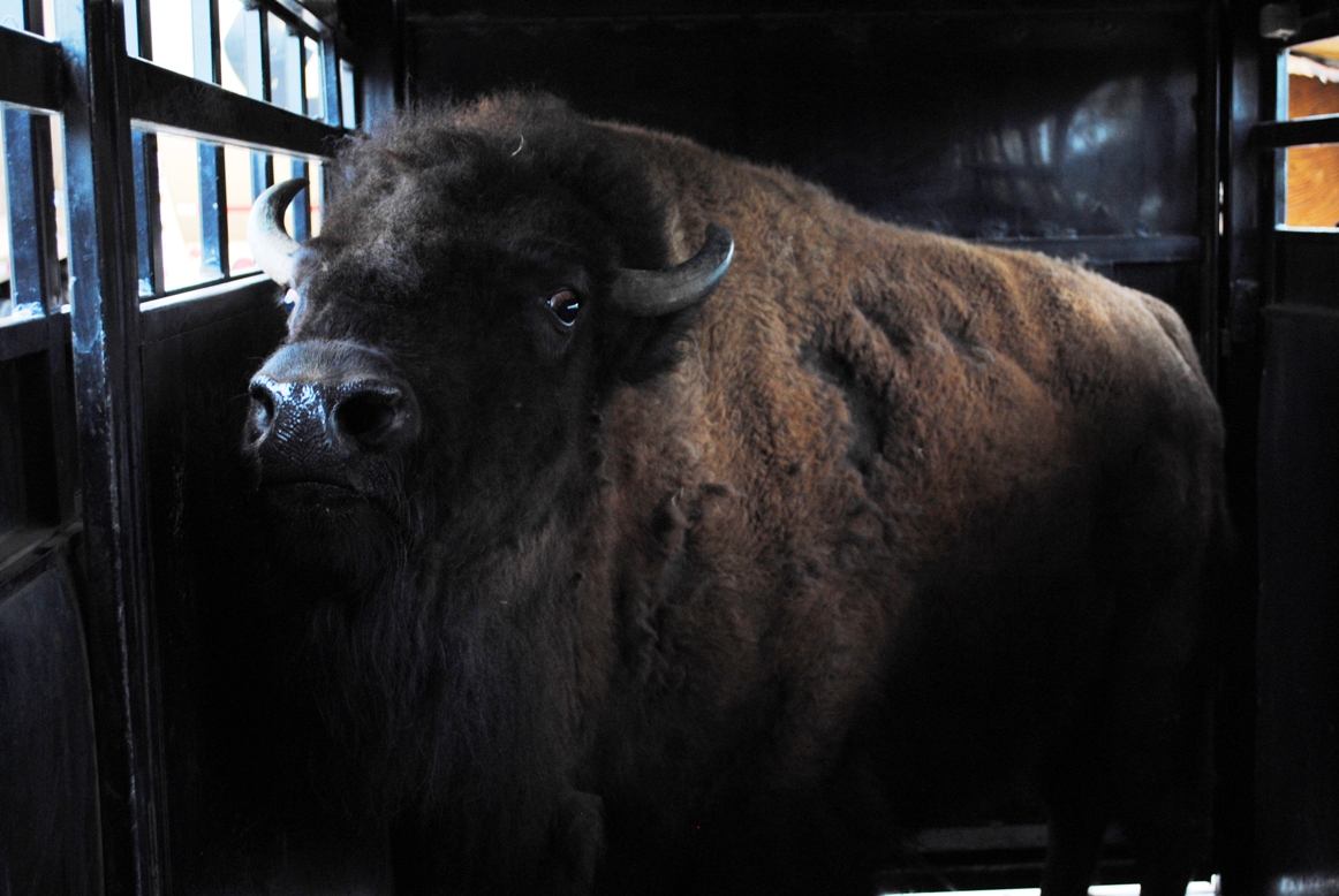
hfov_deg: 37.8
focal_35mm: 52
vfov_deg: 25.8
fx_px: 1955
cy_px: 448
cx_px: 670
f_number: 5
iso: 400
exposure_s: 1/8
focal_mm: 35
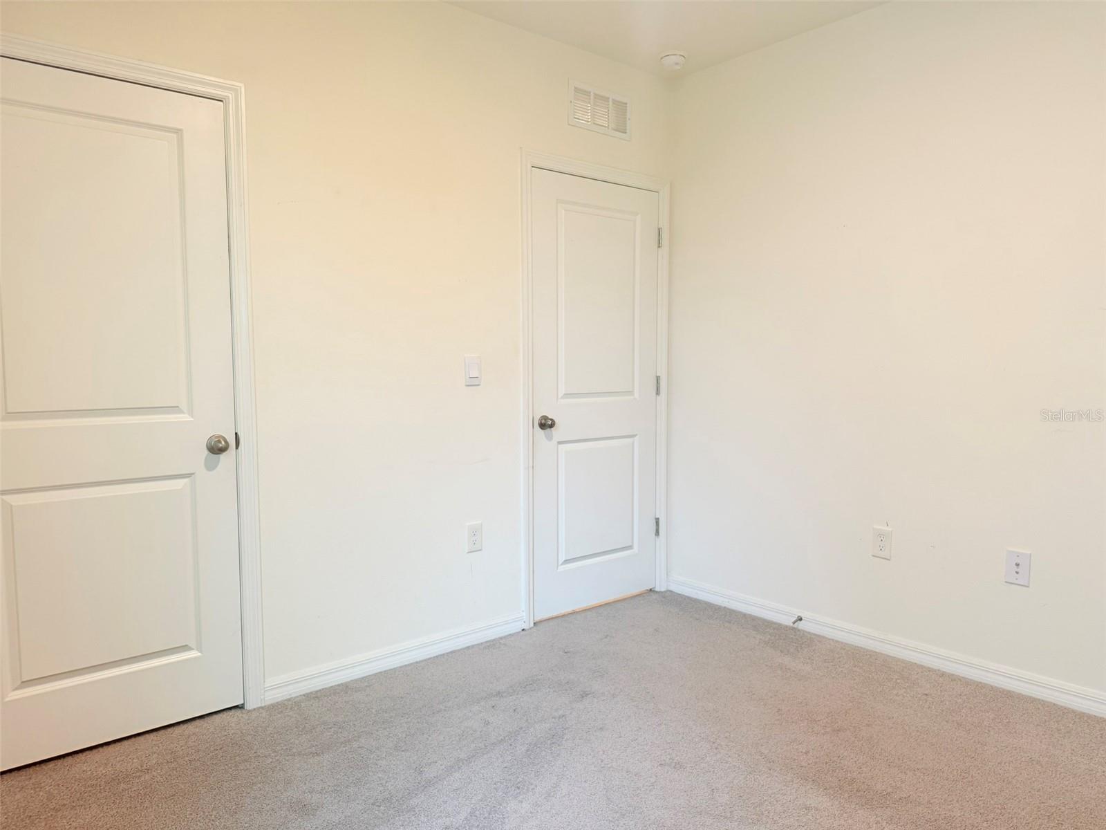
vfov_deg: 56.8
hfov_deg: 71.6
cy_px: 415
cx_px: 553
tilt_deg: -4.2
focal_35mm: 24
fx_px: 767
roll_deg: +0.1
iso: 125
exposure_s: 1/60
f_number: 1.78
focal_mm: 6.76
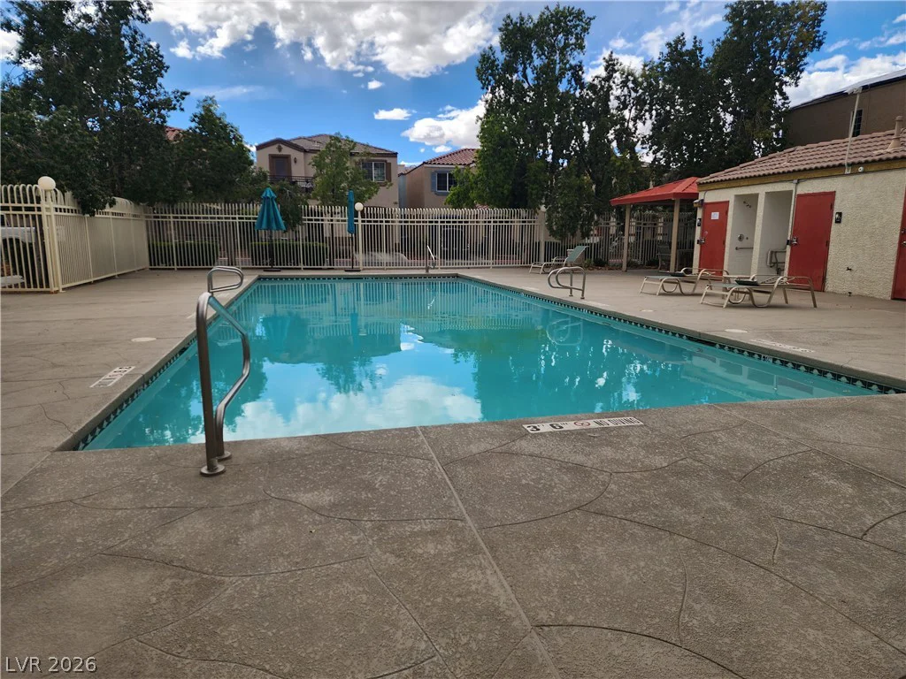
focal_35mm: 23
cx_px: 453
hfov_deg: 73.9
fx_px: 602
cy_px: 340
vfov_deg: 58.9
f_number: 1.8
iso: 12
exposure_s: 1/809
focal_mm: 6.4
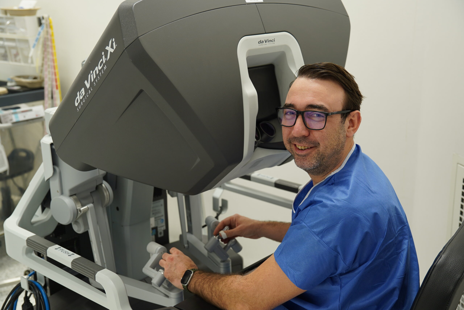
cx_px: 232
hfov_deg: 45.4
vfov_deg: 31.2
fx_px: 554
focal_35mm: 43
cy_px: 155
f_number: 2.8
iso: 125
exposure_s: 1/50
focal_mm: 29
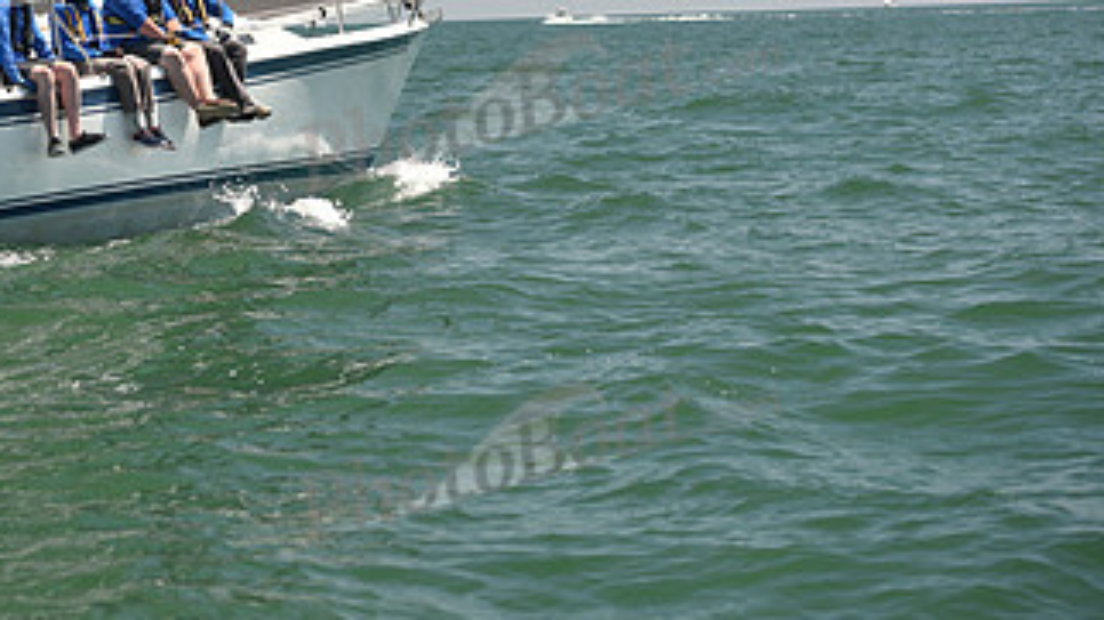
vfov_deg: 9.1
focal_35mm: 132
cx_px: 123
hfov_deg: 16.1
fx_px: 3863
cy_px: -26
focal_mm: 70
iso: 250
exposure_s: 1/800
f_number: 4
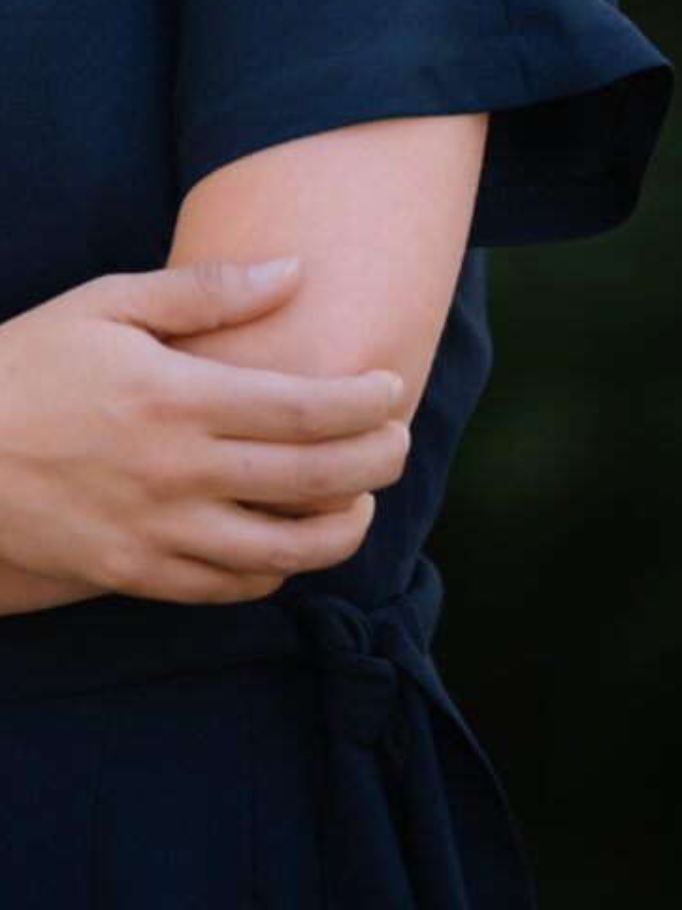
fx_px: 10854
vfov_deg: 4.8
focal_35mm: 413
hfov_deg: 3.6
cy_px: -447
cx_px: -215
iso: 250
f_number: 1.8
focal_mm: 135
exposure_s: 1/500
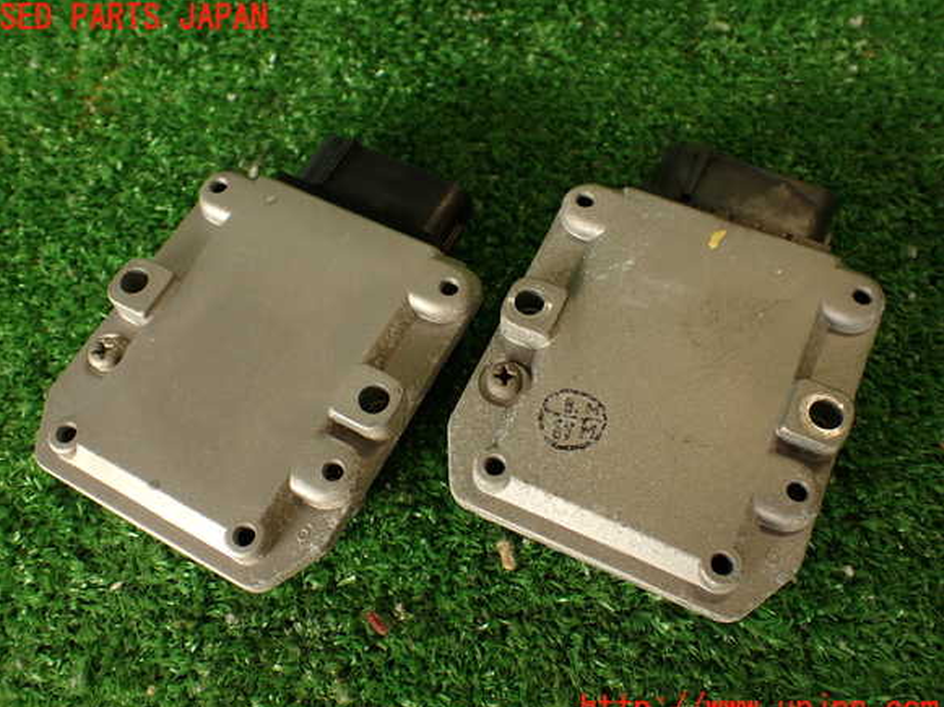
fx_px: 845
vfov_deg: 45.4
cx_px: 460
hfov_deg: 58.4
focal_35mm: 31
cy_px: 364
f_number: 2.3
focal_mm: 5.4
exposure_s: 1/60
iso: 100
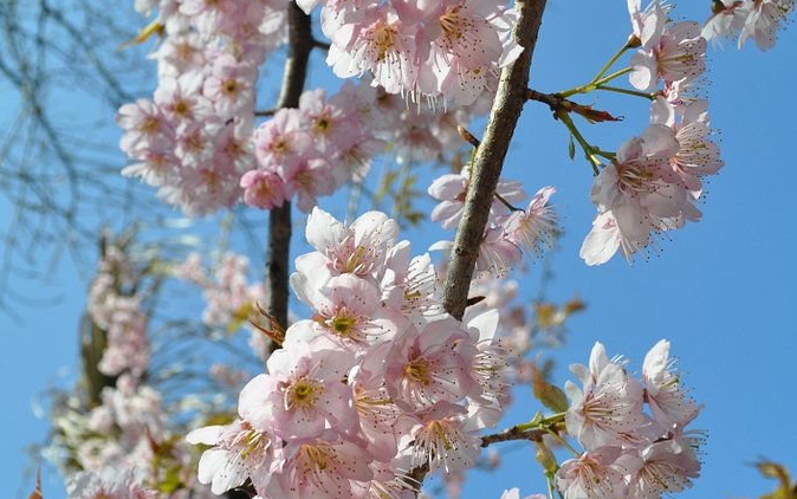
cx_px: 398
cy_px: 279
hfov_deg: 39.6
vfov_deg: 25.4
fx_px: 1108
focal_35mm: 51
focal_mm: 22
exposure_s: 1/320
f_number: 9
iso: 200
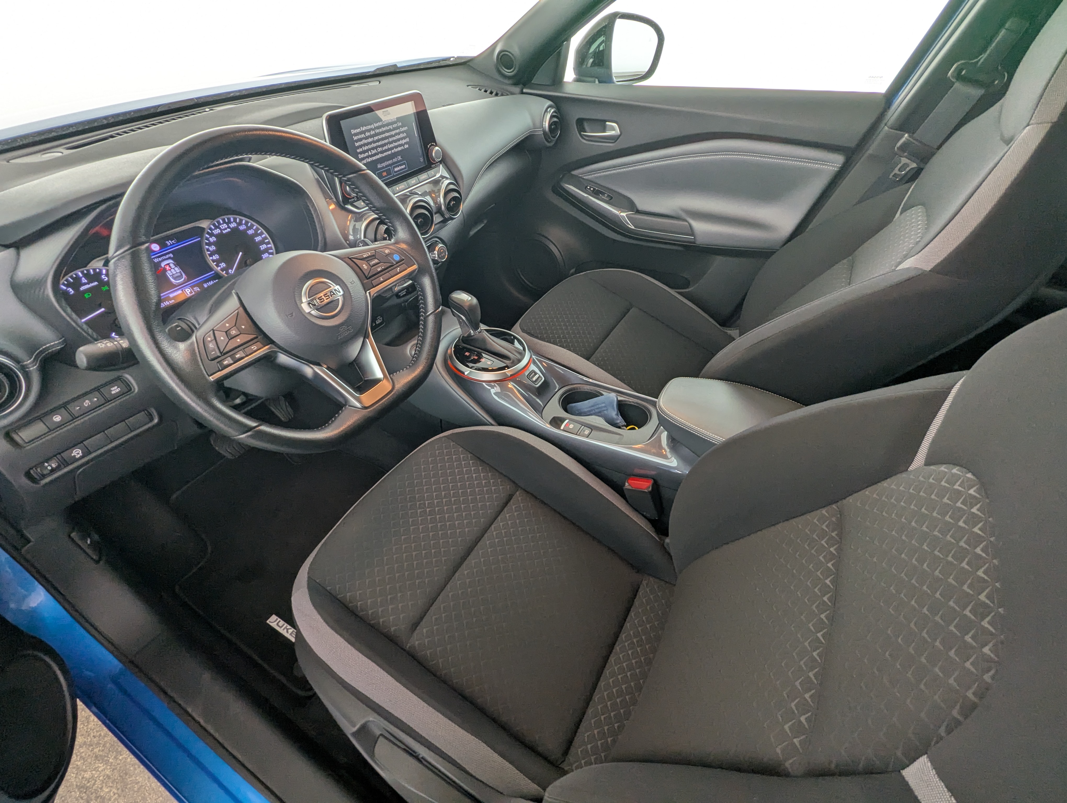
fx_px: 494
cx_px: 534
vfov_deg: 78.2
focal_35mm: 16
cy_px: 402
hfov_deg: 94.4
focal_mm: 2.35
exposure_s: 1/48.5
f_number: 2.2
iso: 90
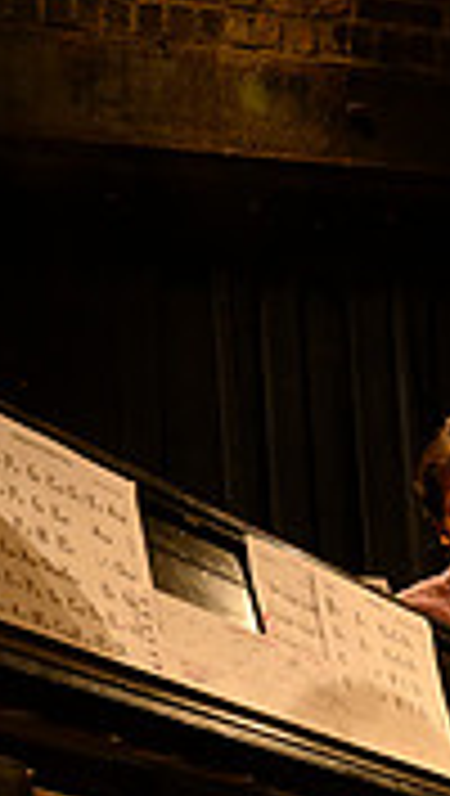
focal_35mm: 81
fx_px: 1713
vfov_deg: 23.6
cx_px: 628
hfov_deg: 14.2
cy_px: 989
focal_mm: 30.5
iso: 6400
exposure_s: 1/60
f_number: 11
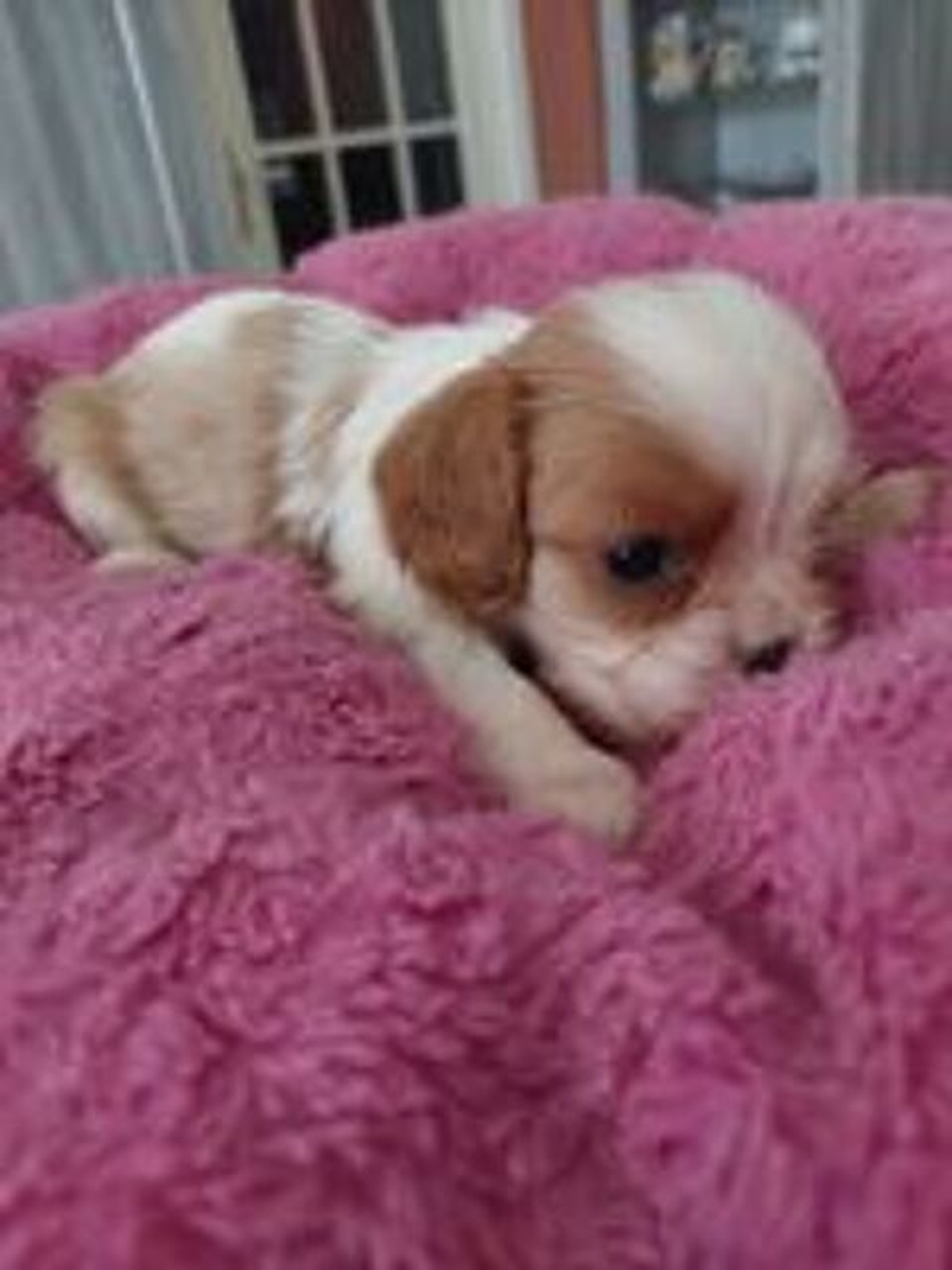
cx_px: 476
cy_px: 635
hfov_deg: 54.9
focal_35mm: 25
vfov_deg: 69.4
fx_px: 917
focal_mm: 5.23
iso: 500
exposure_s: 1/33
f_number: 1.8
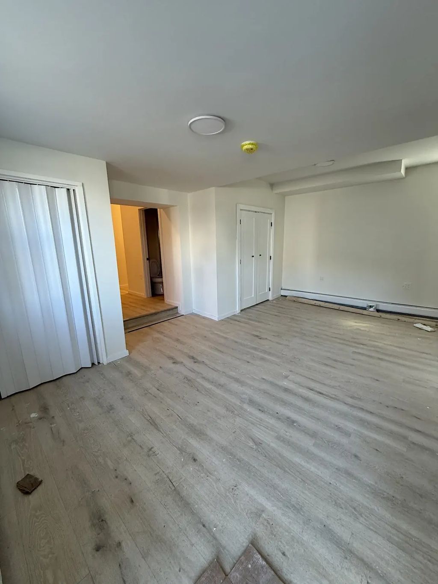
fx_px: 236
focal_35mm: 14
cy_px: 292
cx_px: 219
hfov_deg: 85.7
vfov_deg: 102.1
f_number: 2.2
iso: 160
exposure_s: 1/99
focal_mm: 2.22
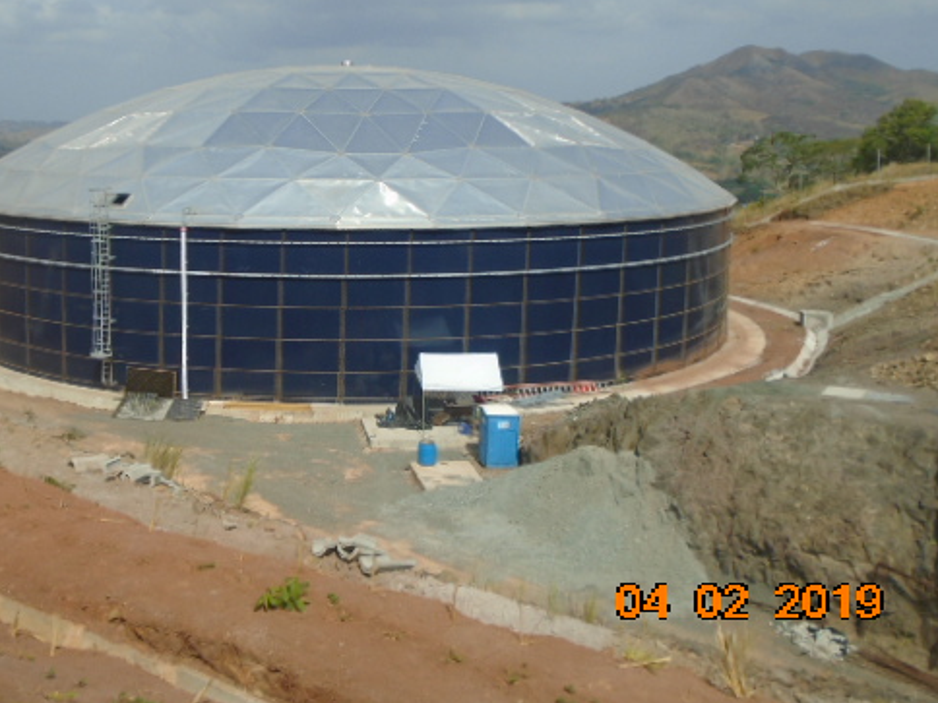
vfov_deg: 34.8
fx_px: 1111
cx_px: 337
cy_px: 240
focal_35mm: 41
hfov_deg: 45.3
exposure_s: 1/320
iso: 100
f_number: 8.8
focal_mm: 5.5
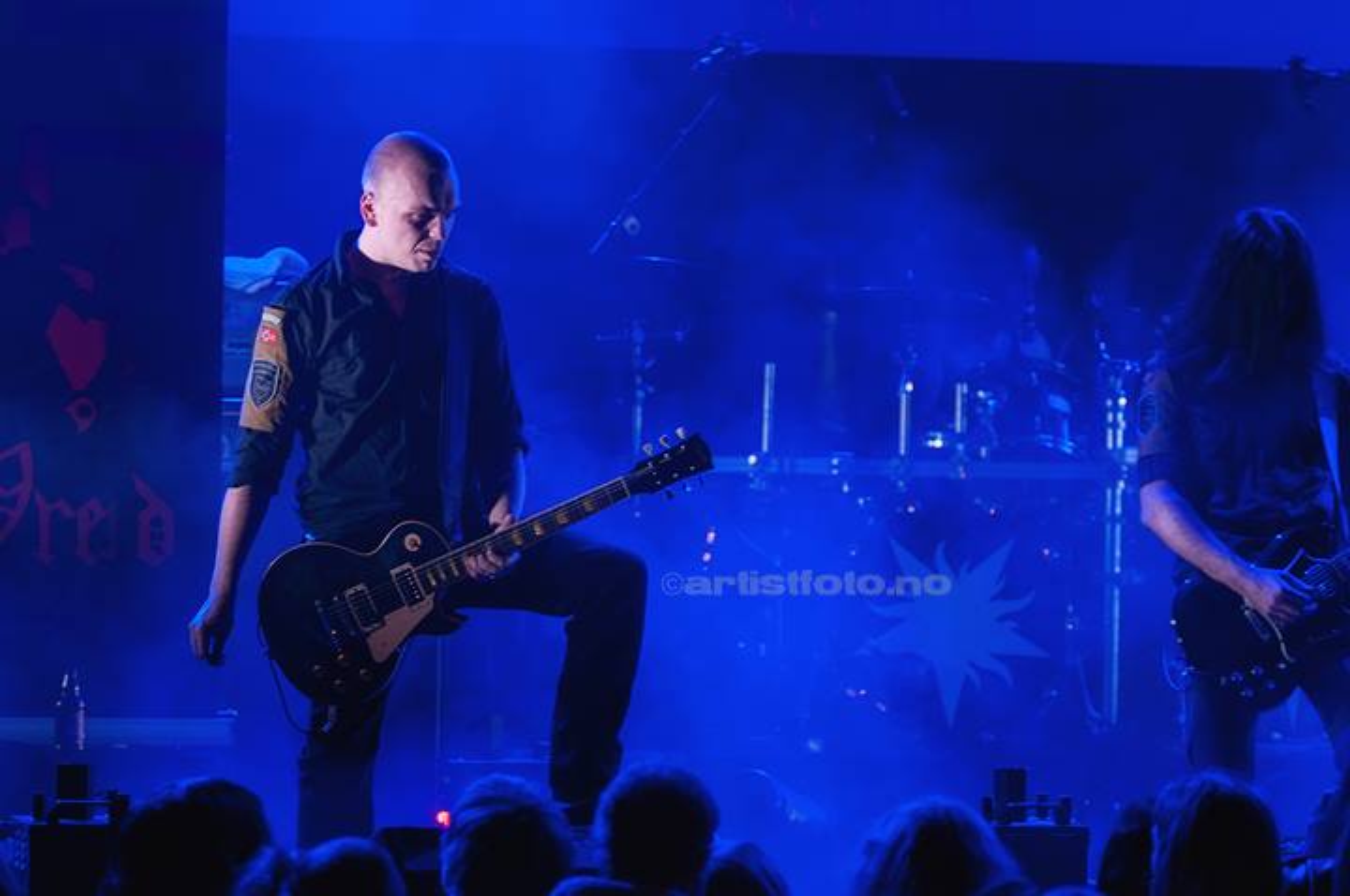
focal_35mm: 158
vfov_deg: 8.7
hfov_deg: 13.1
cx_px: 675
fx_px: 5898
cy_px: 448
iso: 320
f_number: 2.8
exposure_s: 1/60
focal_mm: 105
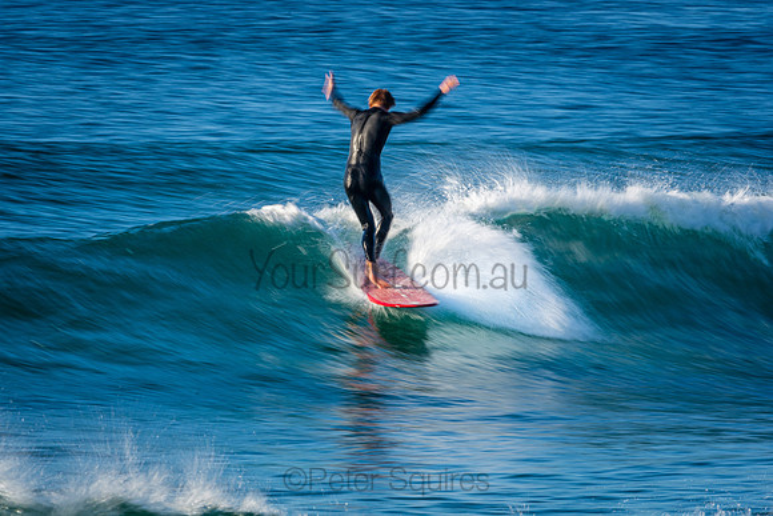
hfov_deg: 2.7
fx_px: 16107
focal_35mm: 750
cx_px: 386
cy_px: 258
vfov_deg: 1.8
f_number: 22
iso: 100
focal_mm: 500
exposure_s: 1/20
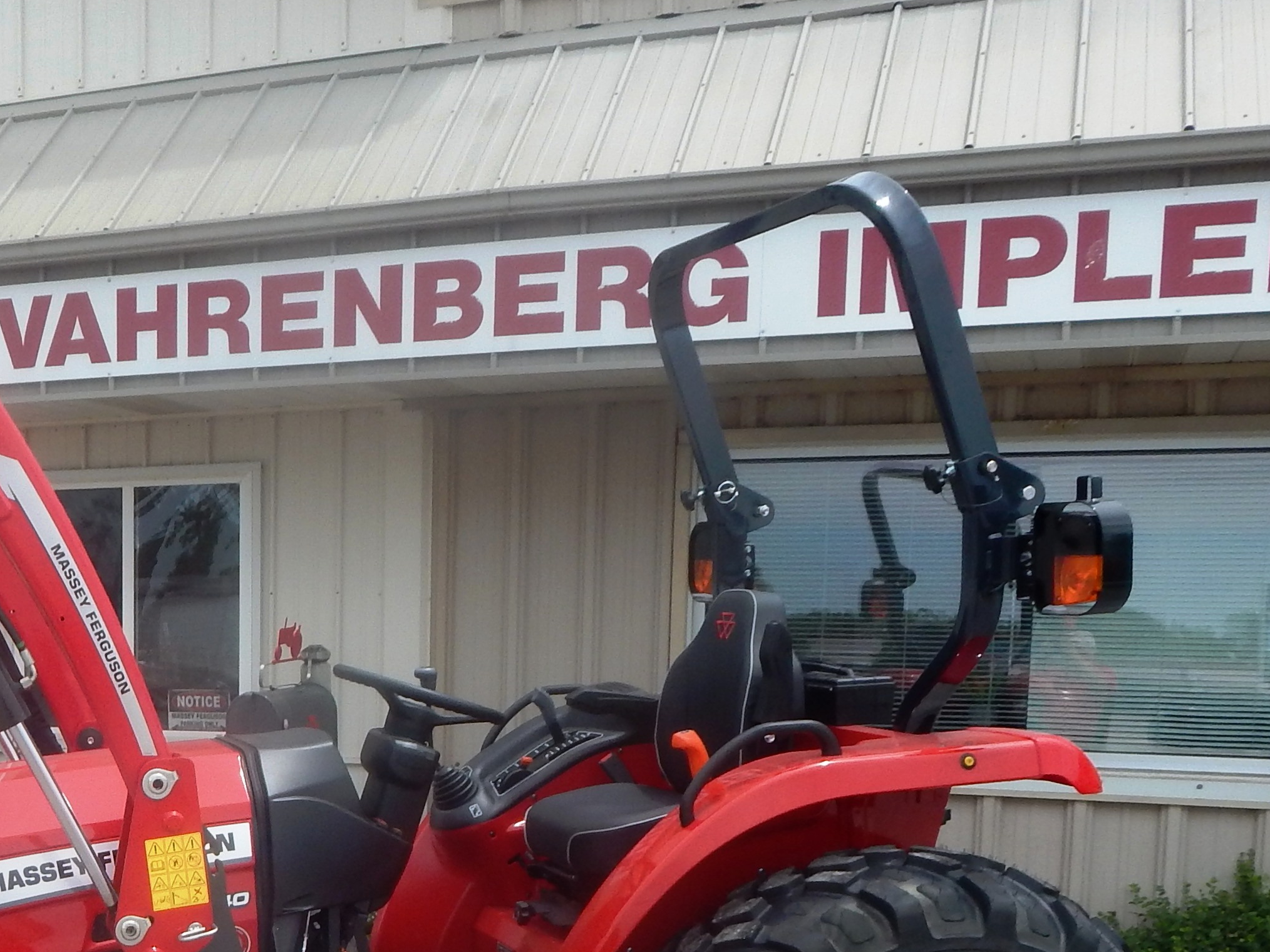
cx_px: 158
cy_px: 845
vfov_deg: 28.1
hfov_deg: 36.2
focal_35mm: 50
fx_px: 1834
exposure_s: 1/1500
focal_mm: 4
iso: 125
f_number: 3
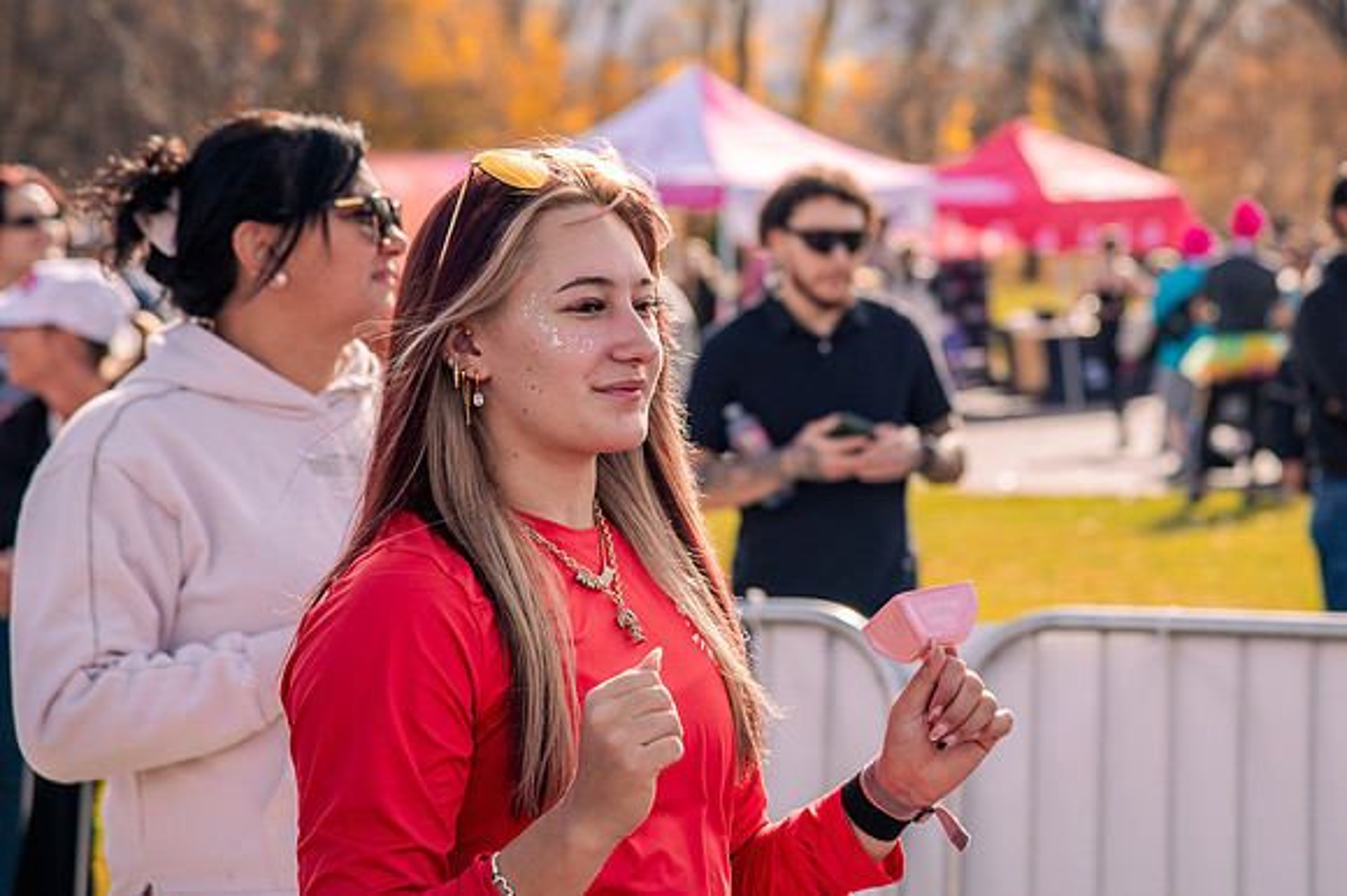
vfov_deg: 10.3
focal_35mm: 133
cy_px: 302
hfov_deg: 15.4
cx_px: 888
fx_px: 4959
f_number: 5.6
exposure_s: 1/400
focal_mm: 100
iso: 200
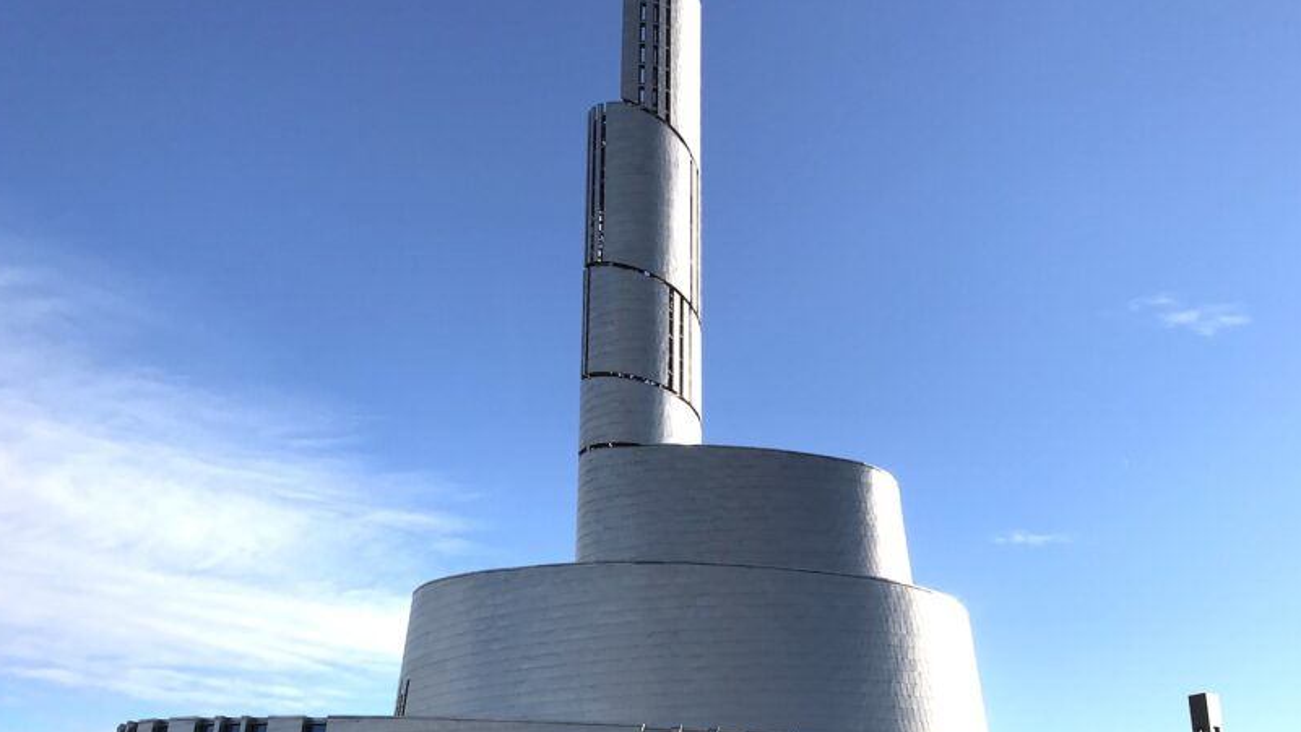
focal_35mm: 39
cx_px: 736
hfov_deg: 51.5
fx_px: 1346
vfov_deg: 30.1
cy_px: 515
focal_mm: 3.99
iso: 20
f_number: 1.8
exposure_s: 1/2398
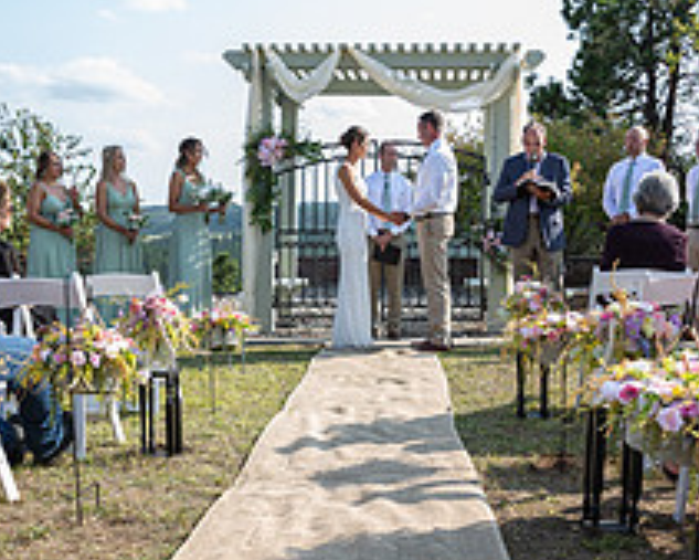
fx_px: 993
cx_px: 321
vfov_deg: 31.4
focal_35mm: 48
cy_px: 345
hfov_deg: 38.7
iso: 64
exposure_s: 1/320
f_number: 3.5
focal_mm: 24
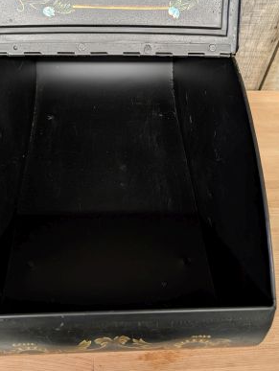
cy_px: 137
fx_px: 333
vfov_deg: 57.5
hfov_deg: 45.4
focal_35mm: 31
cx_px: 118
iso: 326
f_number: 1.68
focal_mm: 6.9
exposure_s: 1/24
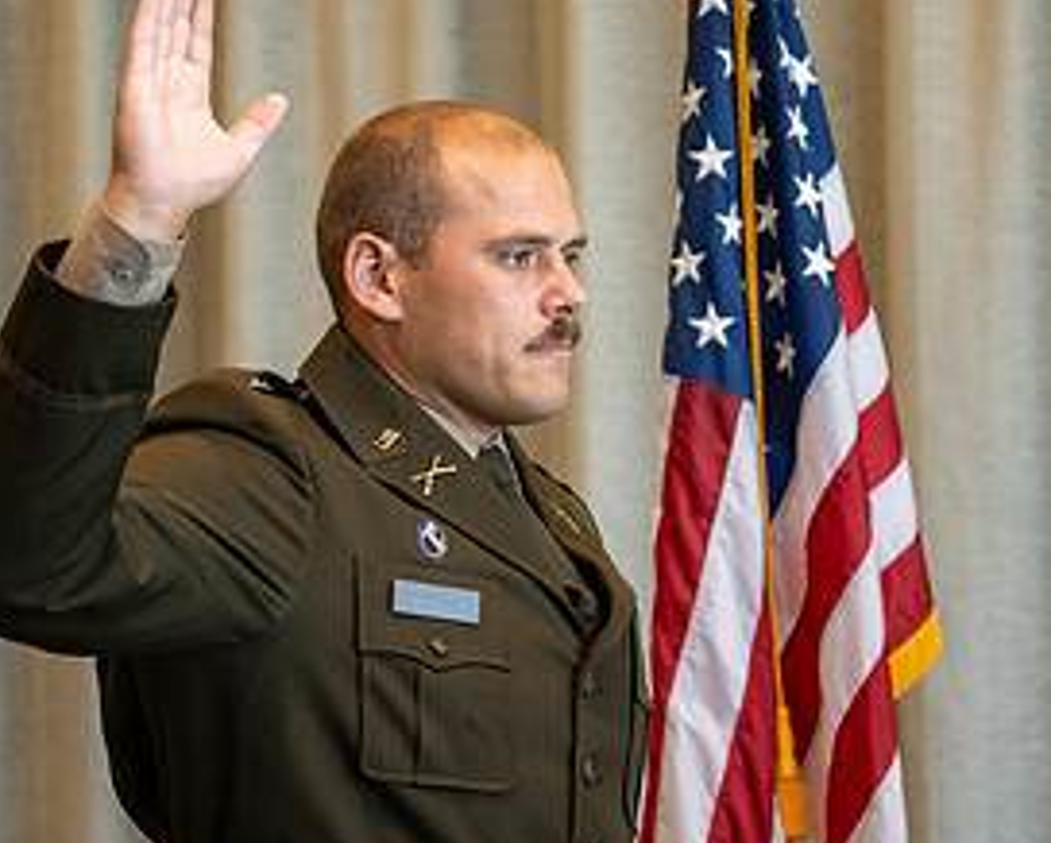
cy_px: 460
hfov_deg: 12.9
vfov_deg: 10.4
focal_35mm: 149
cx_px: 487
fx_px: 4638
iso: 200
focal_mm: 64
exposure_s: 1/125
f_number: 2.8
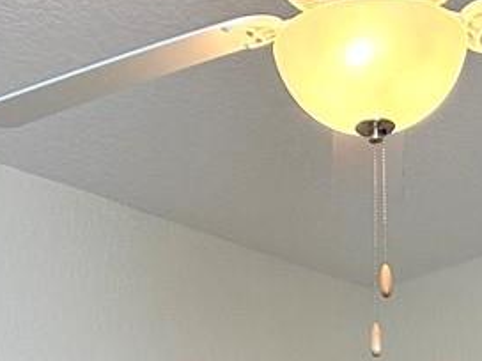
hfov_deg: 14.0
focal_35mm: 141
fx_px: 1963
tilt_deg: -0.8
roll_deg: +0.9
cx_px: 346
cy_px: 787
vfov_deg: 9.6
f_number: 1.78
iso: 200
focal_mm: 6.76
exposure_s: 1/132
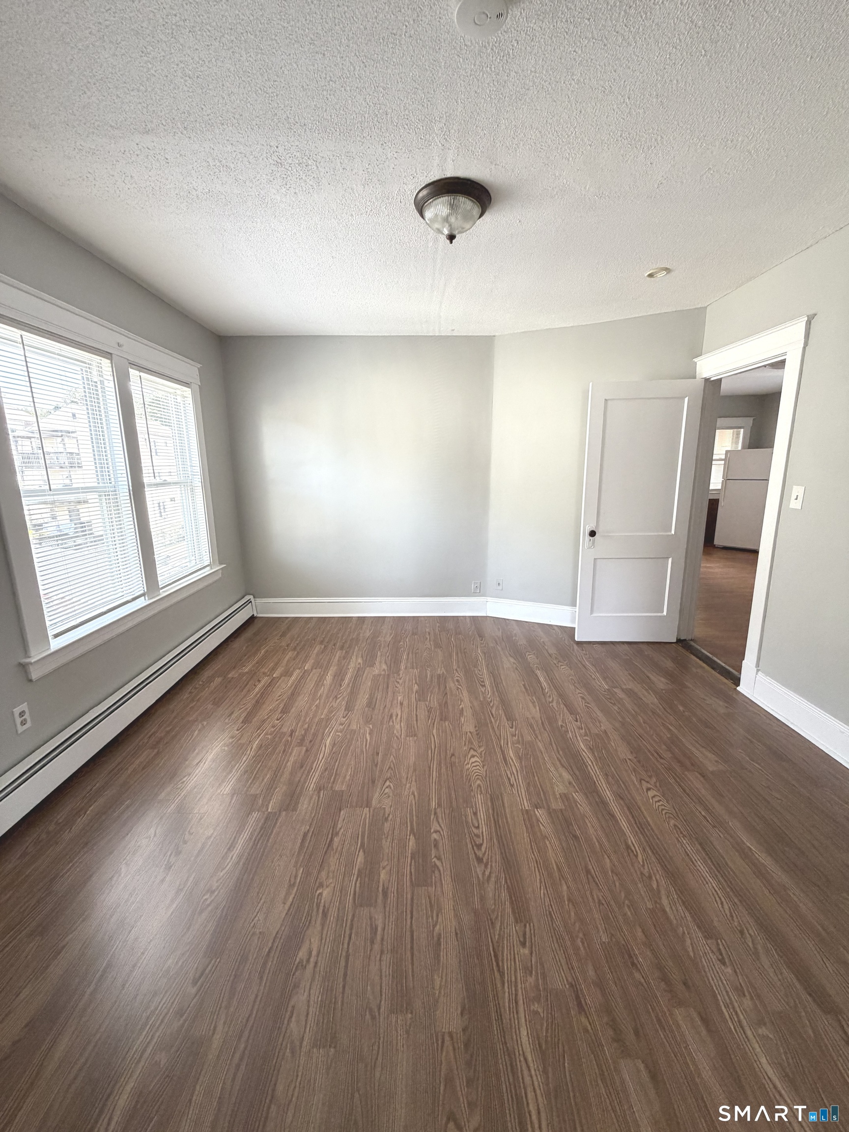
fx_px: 458
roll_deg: +1.0
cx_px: 424
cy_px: 566
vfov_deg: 102.1
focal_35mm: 14
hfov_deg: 85.7
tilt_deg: -12.2
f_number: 2.2
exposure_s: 1/121
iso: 250
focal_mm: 2.22
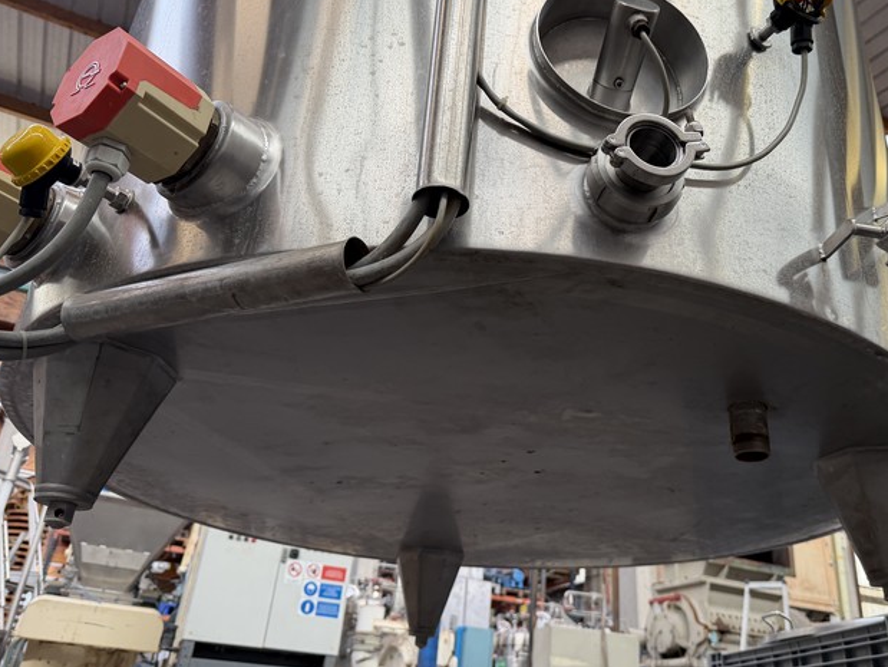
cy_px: 303
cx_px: 532
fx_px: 796
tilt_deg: +28.1
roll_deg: -4.5
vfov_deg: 45.4
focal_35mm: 31
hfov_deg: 57.9
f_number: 1.78
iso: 100
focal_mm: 6.76
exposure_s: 1/100
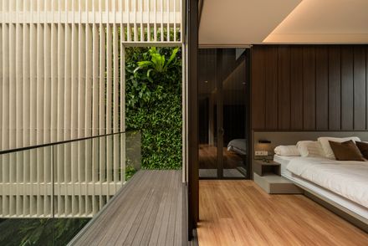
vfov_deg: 90.1
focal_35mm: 12
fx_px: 123
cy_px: 123
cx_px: 184
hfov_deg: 112.6
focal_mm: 12
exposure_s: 1/50
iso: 250
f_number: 10
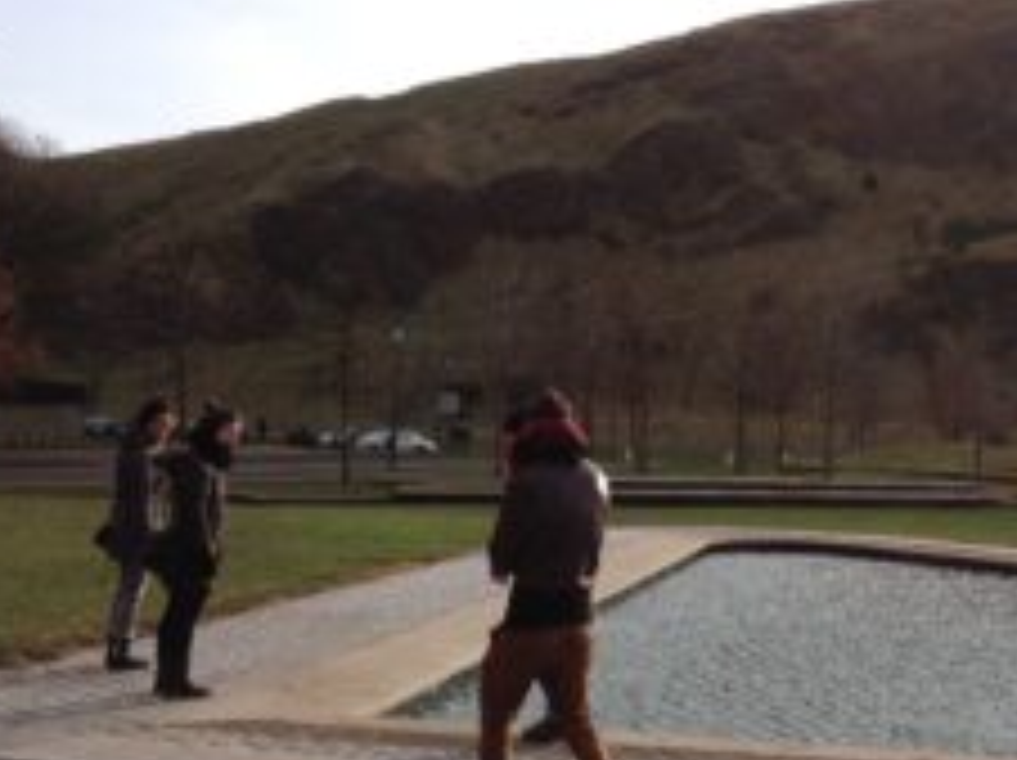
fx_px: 1820
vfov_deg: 23.6
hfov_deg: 30.9
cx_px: 698
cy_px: 450
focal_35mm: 62
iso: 50
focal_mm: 4.28
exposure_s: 1/1783
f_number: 2.4
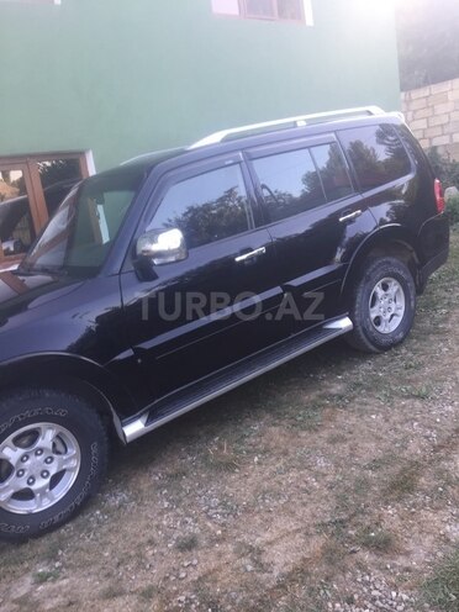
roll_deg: +8.1
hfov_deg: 48.2
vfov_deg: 61.7
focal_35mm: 29
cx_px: 230
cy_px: 306
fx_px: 513
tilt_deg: -13.7
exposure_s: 1/100
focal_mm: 4.15
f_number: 2.2
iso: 40
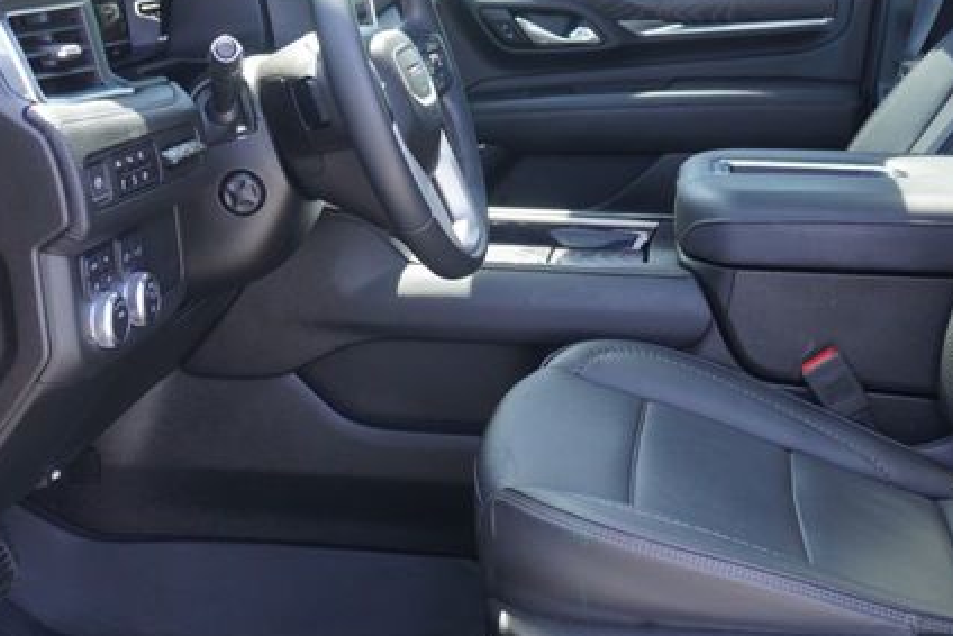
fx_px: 1536
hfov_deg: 34.5
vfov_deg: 23.3
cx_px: 515
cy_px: 234
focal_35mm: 58
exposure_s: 1/60
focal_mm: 16
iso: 160
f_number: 4
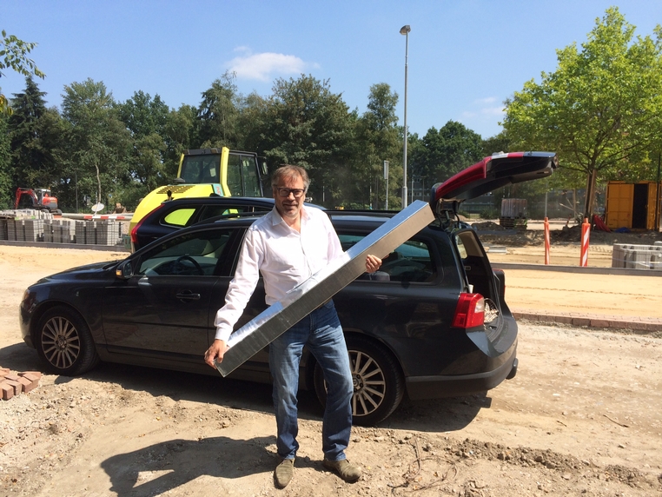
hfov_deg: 59.9
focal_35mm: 30
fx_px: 574
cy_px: 248
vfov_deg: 46.8
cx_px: 331
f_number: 2.2
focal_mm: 4.12
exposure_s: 1/1368
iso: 32
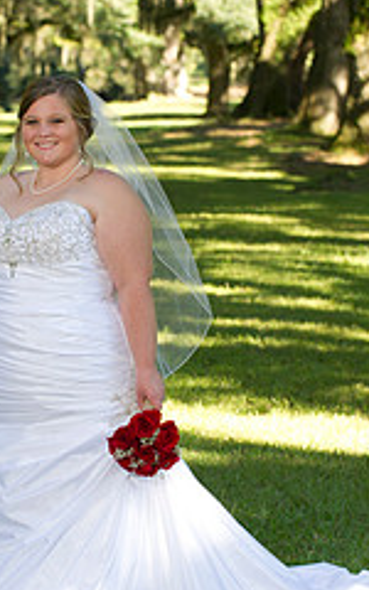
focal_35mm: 187
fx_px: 3009
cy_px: 305
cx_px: 92
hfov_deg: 7.0
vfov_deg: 11.2
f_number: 4.5
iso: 400
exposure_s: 1/160
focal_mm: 98
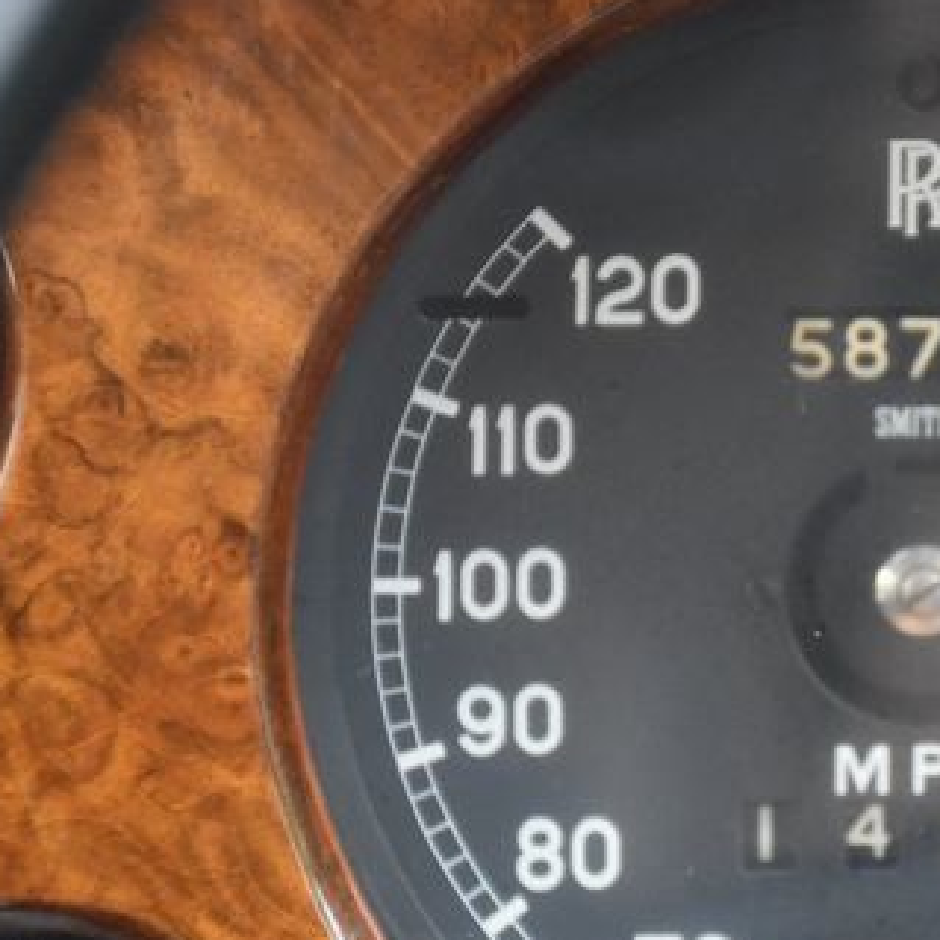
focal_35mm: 218
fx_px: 6693
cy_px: 483
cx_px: 872
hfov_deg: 8.0
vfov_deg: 8.0
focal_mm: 85
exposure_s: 1/250
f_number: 5.3
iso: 2800
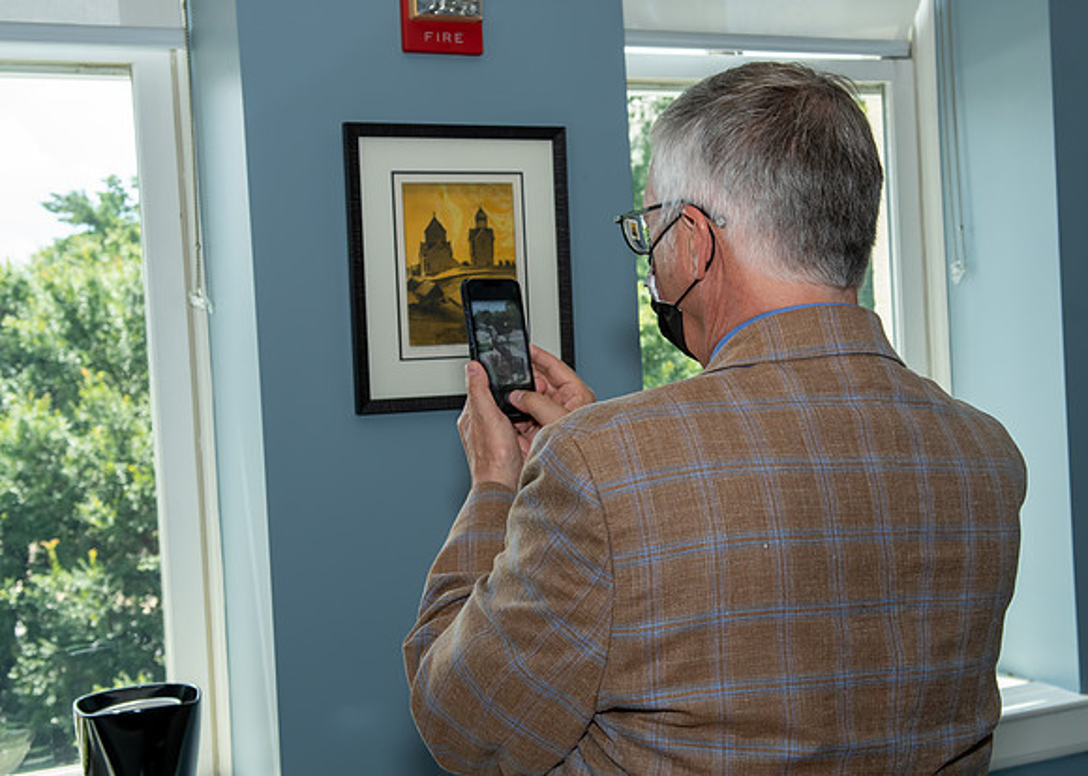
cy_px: 368
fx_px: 1686
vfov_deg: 25.9
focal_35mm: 55
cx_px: 653
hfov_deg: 35.6
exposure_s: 1/250
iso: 640
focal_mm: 31
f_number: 7.1
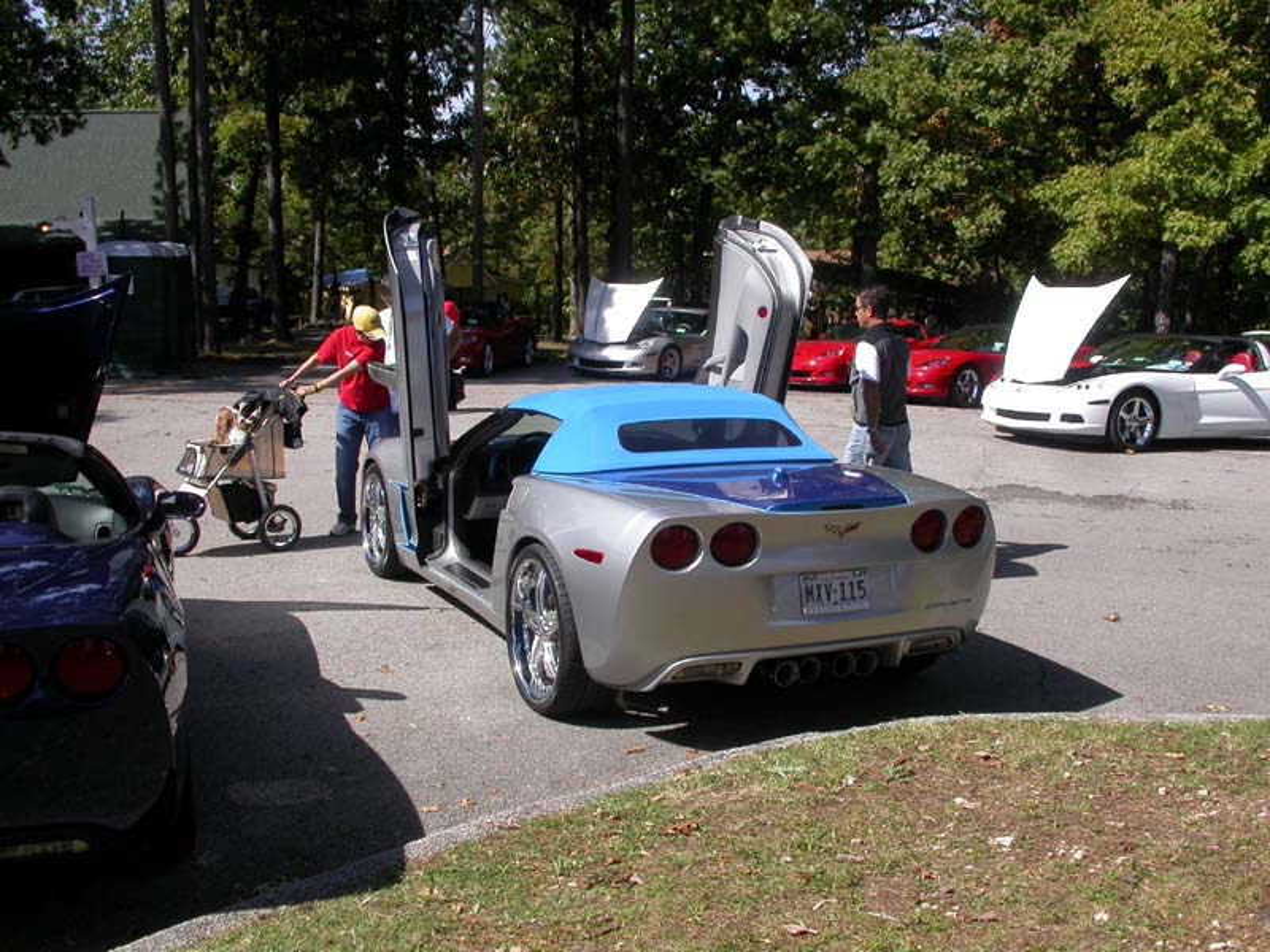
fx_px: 1394
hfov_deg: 49.0
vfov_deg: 37.7
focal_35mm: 38
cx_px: 635
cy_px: 476
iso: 100
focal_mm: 7.85
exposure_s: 1/330
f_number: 6.7
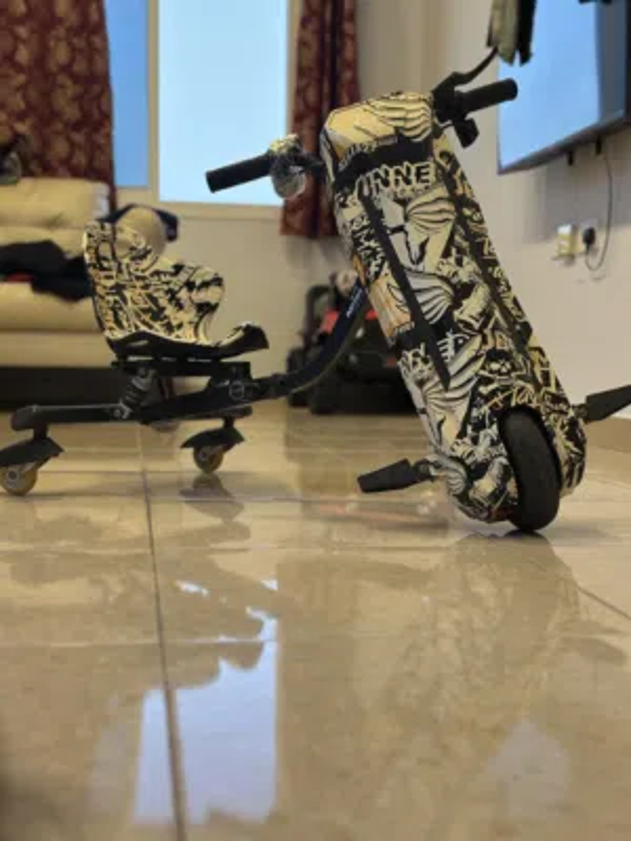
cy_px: 420
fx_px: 1167
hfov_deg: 30.3
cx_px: 316
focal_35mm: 48
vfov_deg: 39.7
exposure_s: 1/50
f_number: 1.78
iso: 125
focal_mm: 6.86
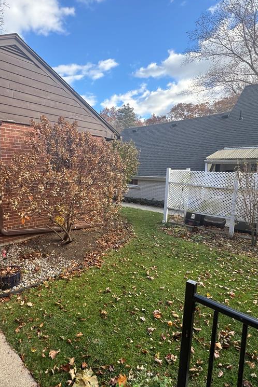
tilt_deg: -8.2
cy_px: 196
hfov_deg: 60.8
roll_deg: -0.7
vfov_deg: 84.0
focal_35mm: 20
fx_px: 215
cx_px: 91
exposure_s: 1/112
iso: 40
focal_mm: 2.22
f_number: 2.2
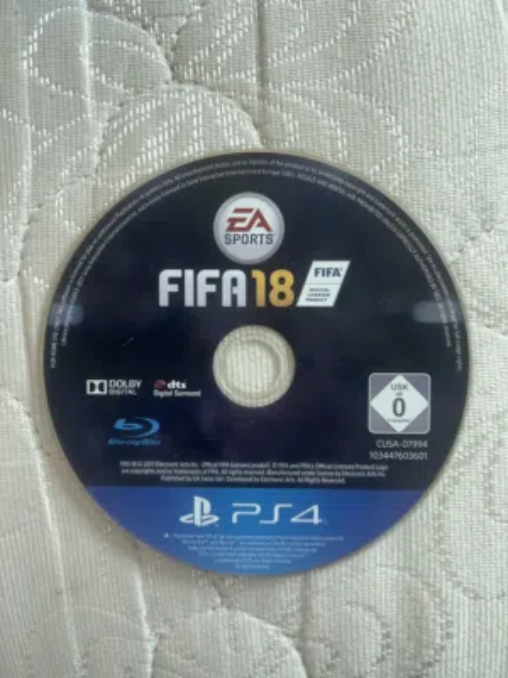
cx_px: 254
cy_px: 339
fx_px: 509
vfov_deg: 67.3
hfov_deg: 53.1
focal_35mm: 26
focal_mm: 5.7
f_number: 1.5
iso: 125
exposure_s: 1/88
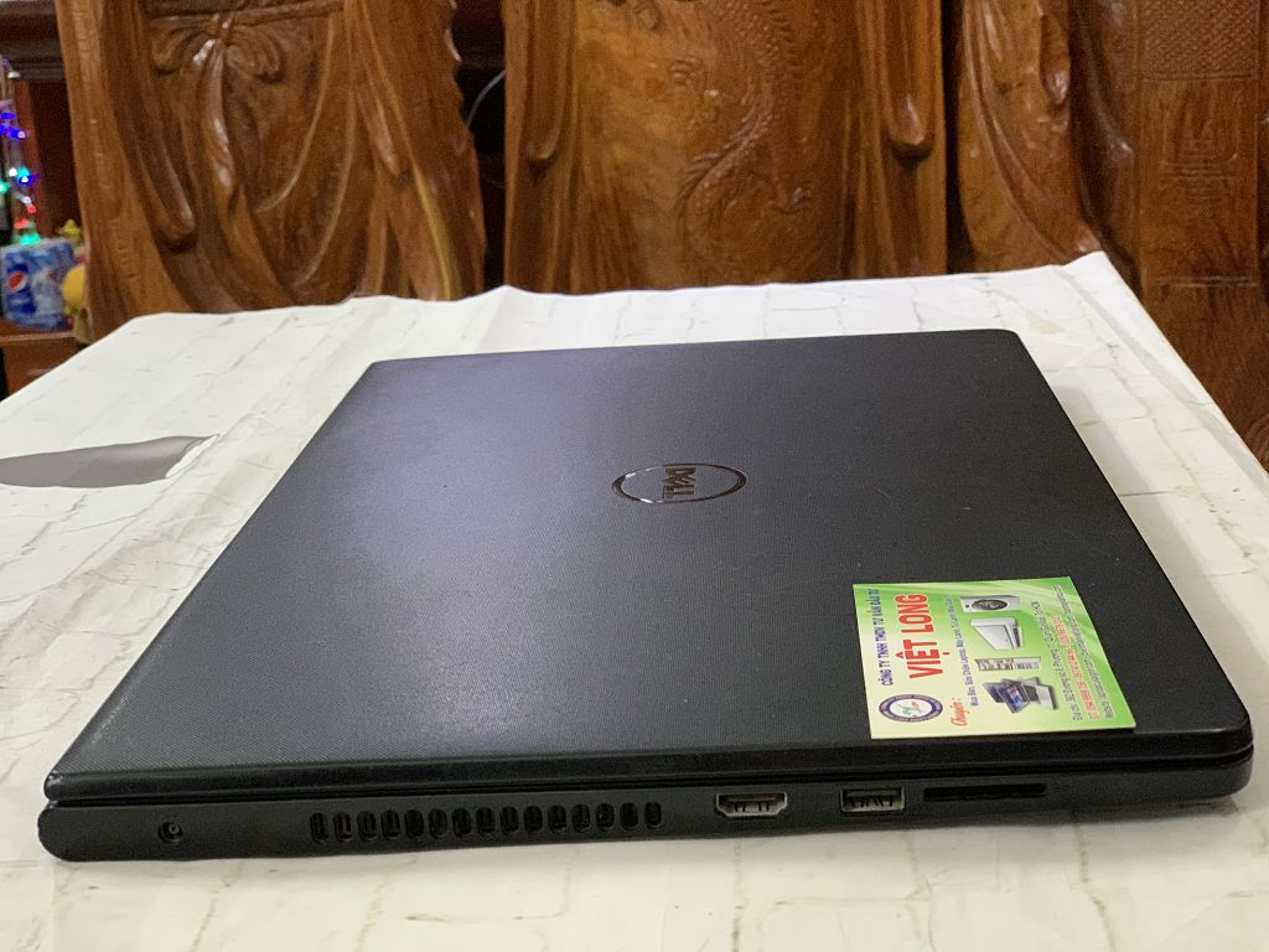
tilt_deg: -16.1
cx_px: 634
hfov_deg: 36.8
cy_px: 476
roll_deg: +4.3
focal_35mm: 52
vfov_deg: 28.0
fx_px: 1906
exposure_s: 1/50
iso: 400
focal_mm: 6
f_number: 2.4
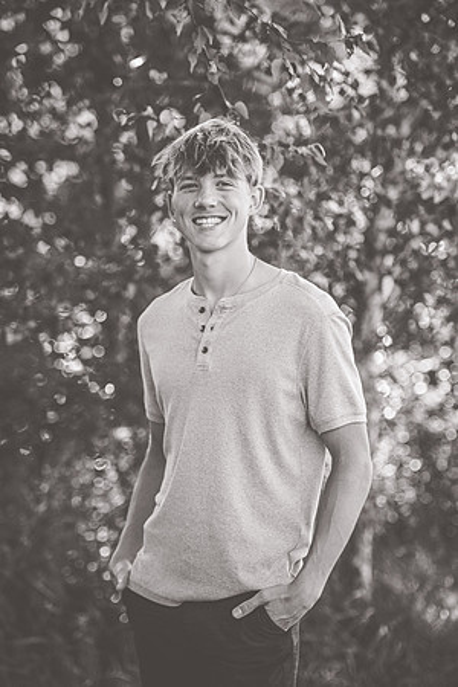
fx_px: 2004
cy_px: 344
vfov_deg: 19.5
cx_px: 229
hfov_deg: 13.0
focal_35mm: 105
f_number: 2.8
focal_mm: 105
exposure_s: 1/2000
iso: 800
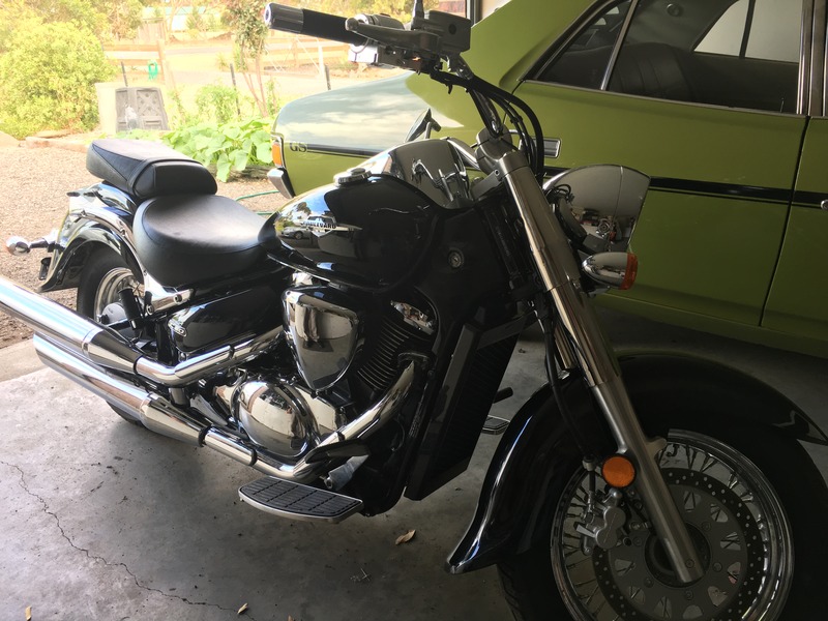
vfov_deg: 48.2
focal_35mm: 29
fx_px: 694
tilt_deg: -22.5
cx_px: 414
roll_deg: +2.4
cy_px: 310
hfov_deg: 61.7
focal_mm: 4.15
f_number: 2.2
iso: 40
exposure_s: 1/100
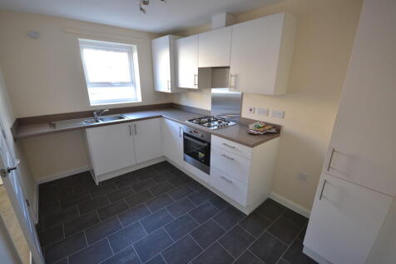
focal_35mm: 15
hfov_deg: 100.4
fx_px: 165
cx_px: 198
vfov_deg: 77.3
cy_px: 132
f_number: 4
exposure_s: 1/30
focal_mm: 10
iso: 400
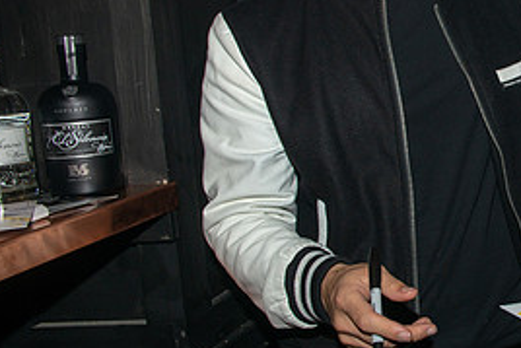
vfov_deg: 25.9
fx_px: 753
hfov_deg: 33.9
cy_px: 125
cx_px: 552
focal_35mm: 52
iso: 320
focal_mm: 24
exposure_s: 1/160
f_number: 5
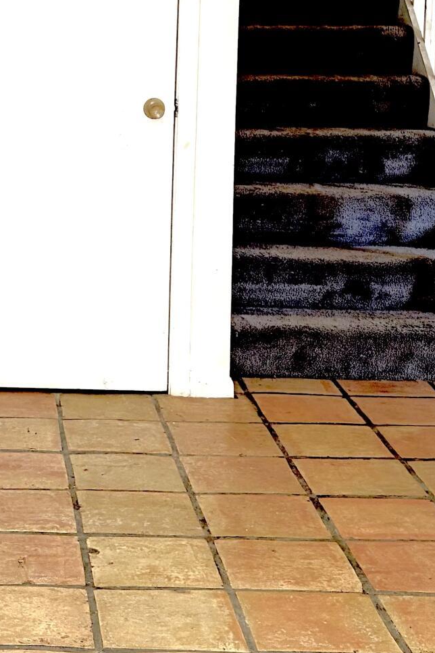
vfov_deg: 23.8
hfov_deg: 15.7
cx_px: -82
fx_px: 1522
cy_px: 116
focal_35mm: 84
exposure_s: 1/120
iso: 100
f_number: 1.6
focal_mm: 5.96
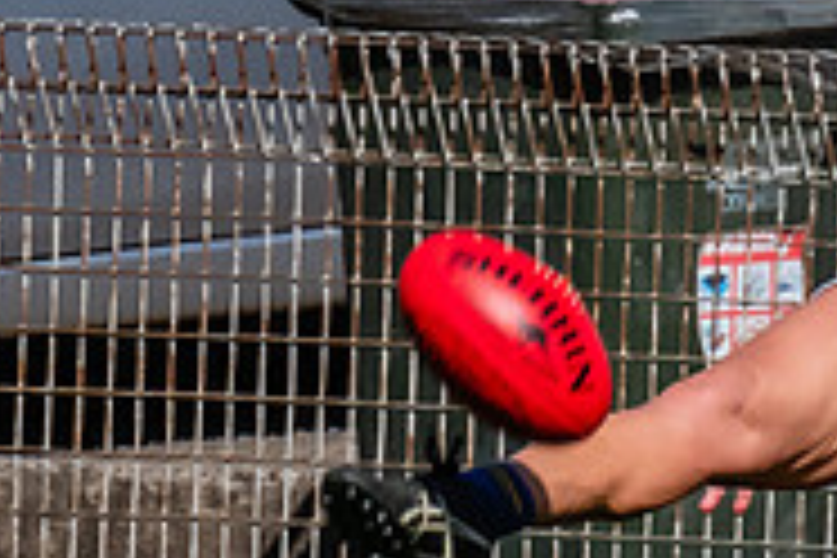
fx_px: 81206
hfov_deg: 0.6
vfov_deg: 0.4
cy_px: 367
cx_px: 1094
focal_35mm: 3493
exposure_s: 1/1250
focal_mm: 420
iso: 800
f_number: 14
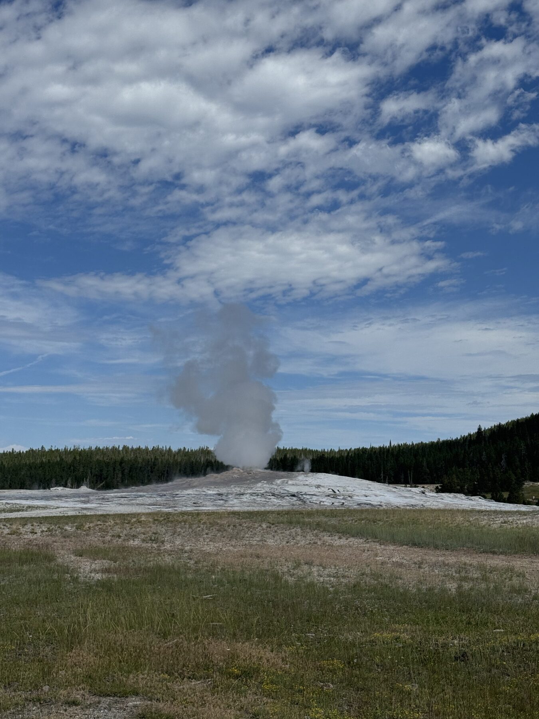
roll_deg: -0.9
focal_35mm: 48
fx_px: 997
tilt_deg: +6.3
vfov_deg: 39.7
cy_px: 360
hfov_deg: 30.3
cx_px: 270
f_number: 1.78
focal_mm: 6.76
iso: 64
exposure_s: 1/9009
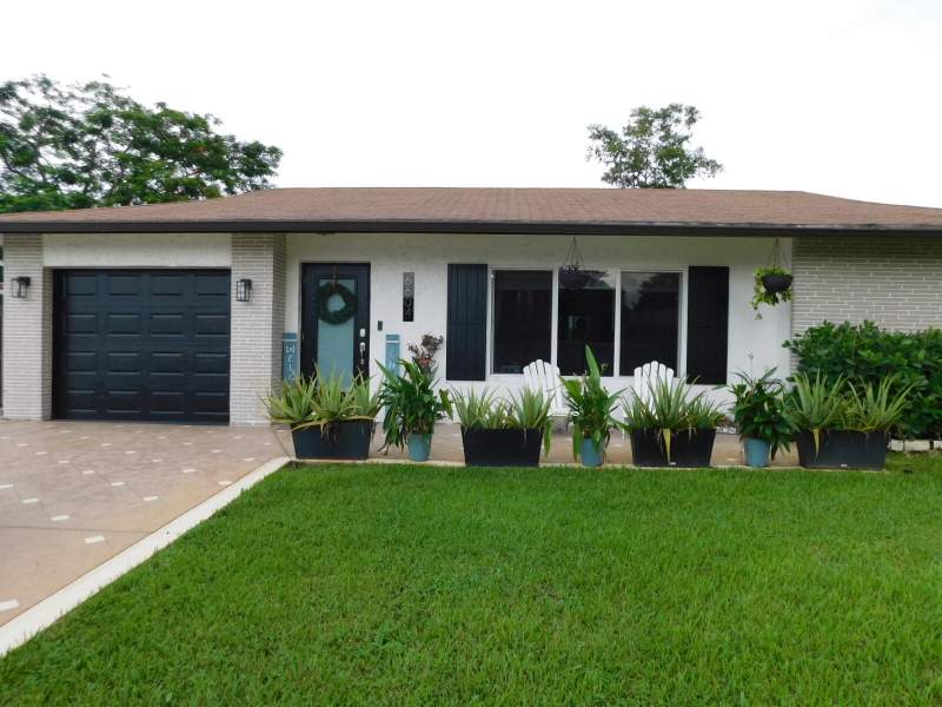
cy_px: 354
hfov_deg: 73.9
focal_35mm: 23
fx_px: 626
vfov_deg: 58.9
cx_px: 471
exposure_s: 1/200
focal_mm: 4
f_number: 3
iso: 125
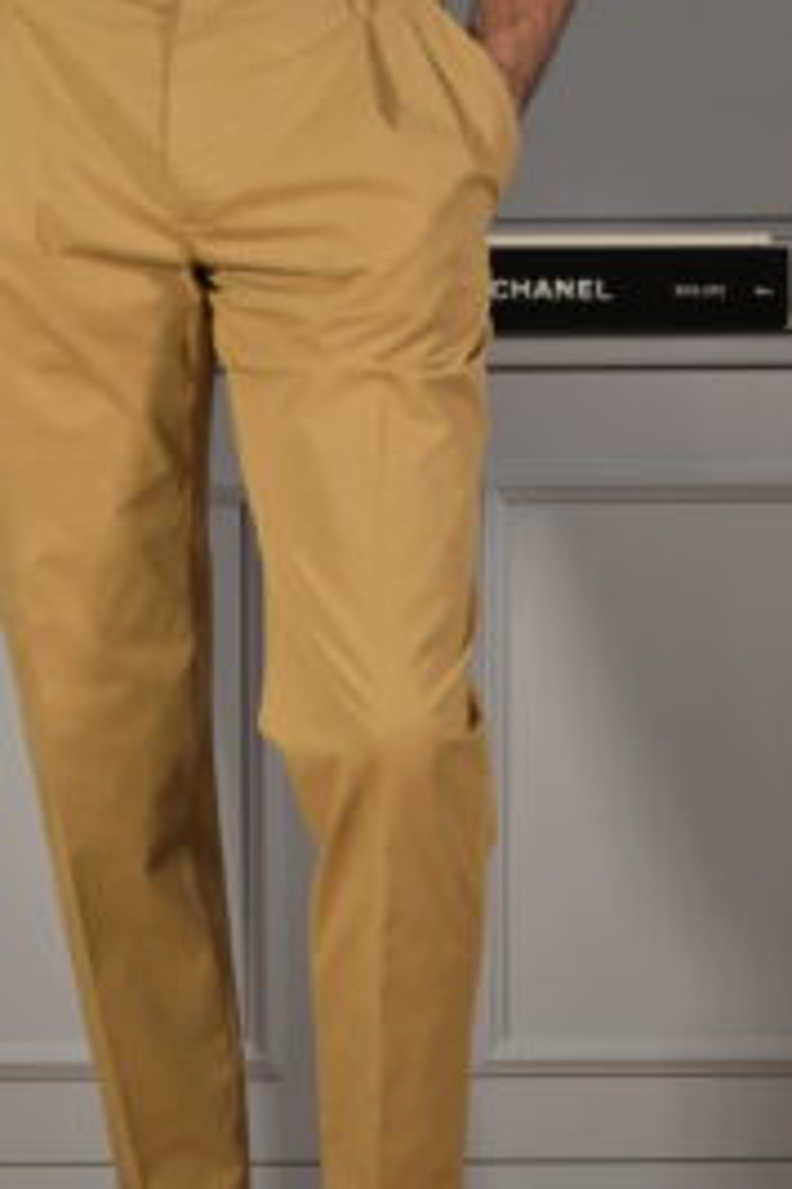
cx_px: 169
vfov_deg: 18.0
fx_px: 3757
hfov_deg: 12.0
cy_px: 708
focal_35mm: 114
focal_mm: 45
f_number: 4.8
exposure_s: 1/100
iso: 1600
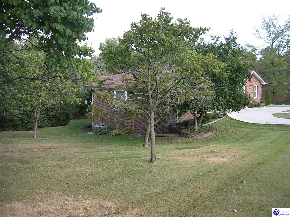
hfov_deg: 52.6
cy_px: 108
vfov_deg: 40.7
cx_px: 145
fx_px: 293
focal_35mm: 35
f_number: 2.8
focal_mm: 5.4
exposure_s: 1/132
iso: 50
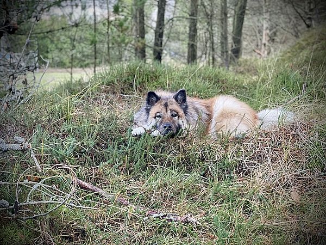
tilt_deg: -7.3
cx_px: 163
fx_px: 490
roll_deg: +2.2
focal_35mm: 52
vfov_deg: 28.0
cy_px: 122
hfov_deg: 36.8
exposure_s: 1/86
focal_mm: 6
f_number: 2
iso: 250
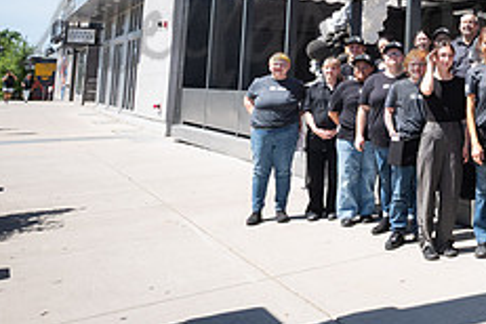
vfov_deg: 29.1
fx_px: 594
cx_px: 587
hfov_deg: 35.0
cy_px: 25
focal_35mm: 44
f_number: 13
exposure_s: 1/640
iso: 1250
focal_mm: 17.5
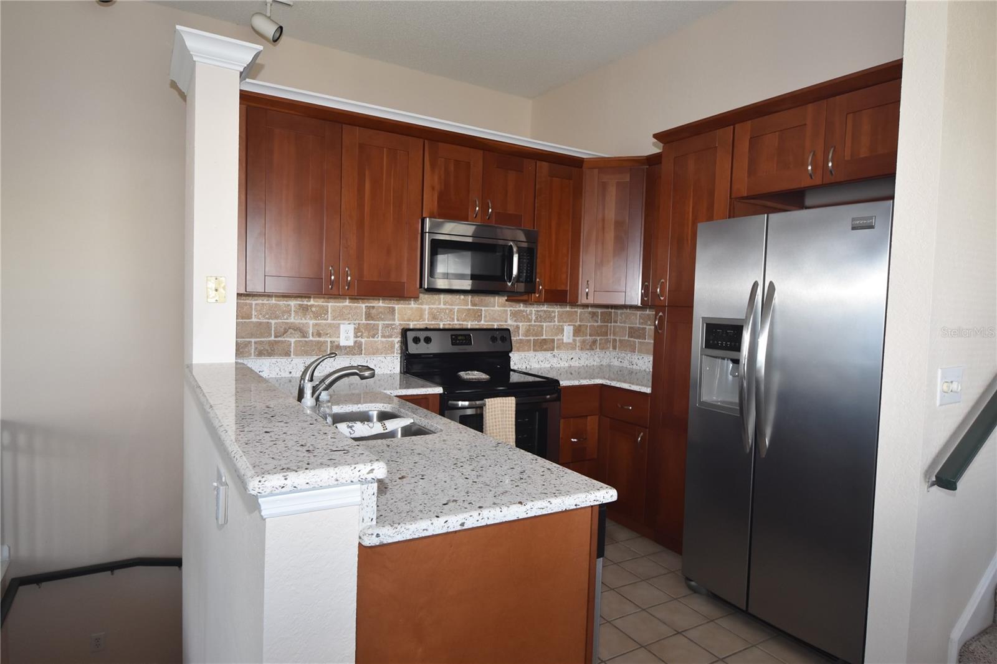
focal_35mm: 21
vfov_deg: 59.5
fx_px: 581
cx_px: 498
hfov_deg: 81.2
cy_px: 332
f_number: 5
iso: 800
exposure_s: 1/100
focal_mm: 14
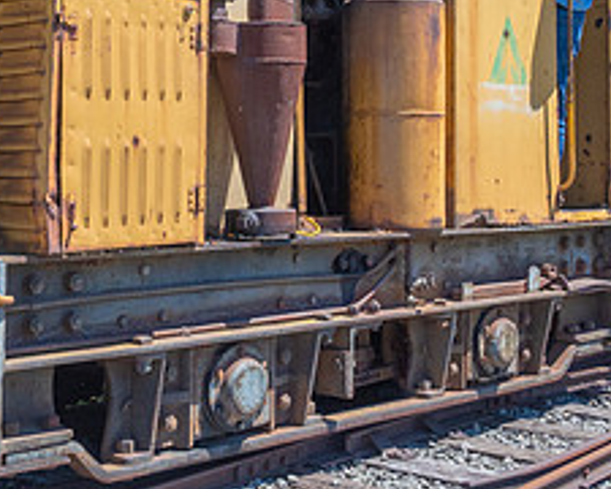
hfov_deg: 25.0
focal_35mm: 76
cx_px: 221
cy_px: 103
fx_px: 1374
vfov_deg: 20.0
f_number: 9
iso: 640
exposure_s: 1/640
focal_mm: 27
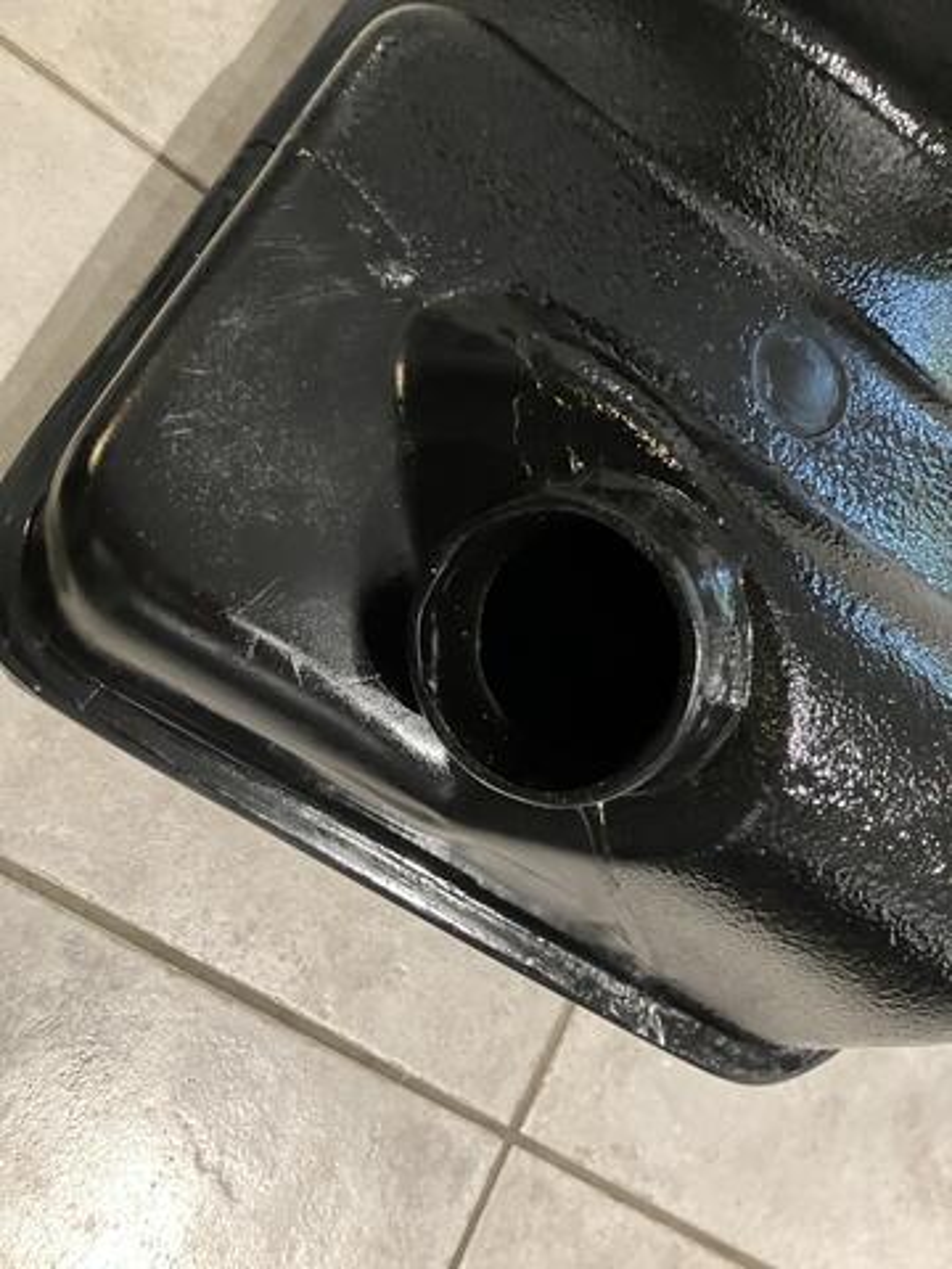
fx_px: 1027
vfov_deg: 63.4
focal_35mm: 28
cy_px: 634
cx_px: 476
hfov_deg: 49.7
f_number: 1.8
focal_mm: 3.99
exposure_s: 1/25
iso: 640
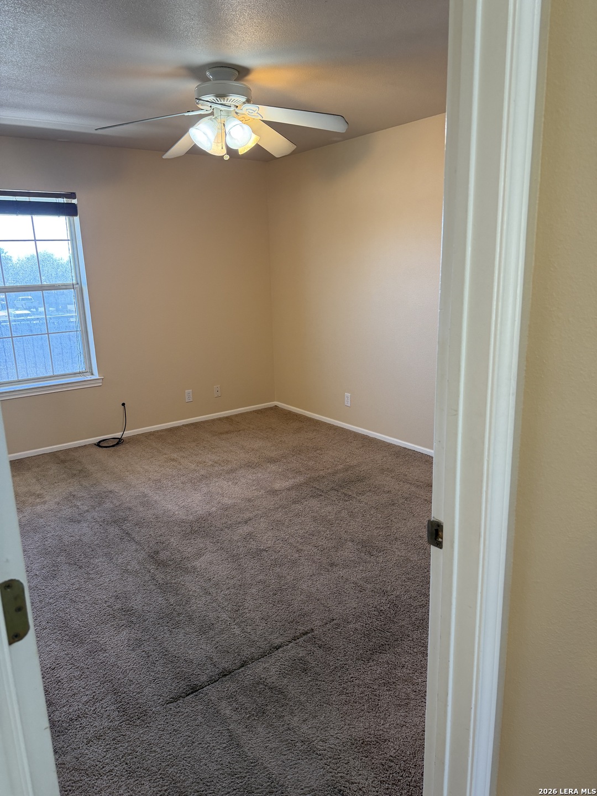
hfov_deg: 56.8
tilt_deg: -13.4
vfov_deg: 71.6
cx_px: 298
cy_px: 398
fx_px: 552
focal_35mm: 24
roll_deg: +2.4
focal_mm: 6.76
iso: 200
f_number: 1.78
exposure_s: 1/120
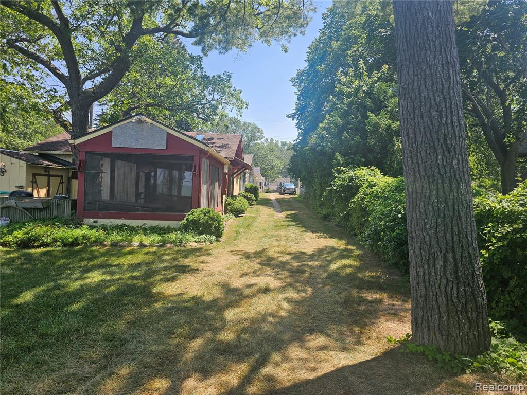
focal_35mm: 23
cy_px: 198
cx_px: 264
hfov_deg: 73.9
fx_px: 350
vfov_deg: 58.9
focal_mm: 6.3
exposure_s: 1/341
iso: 10
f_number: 1.7
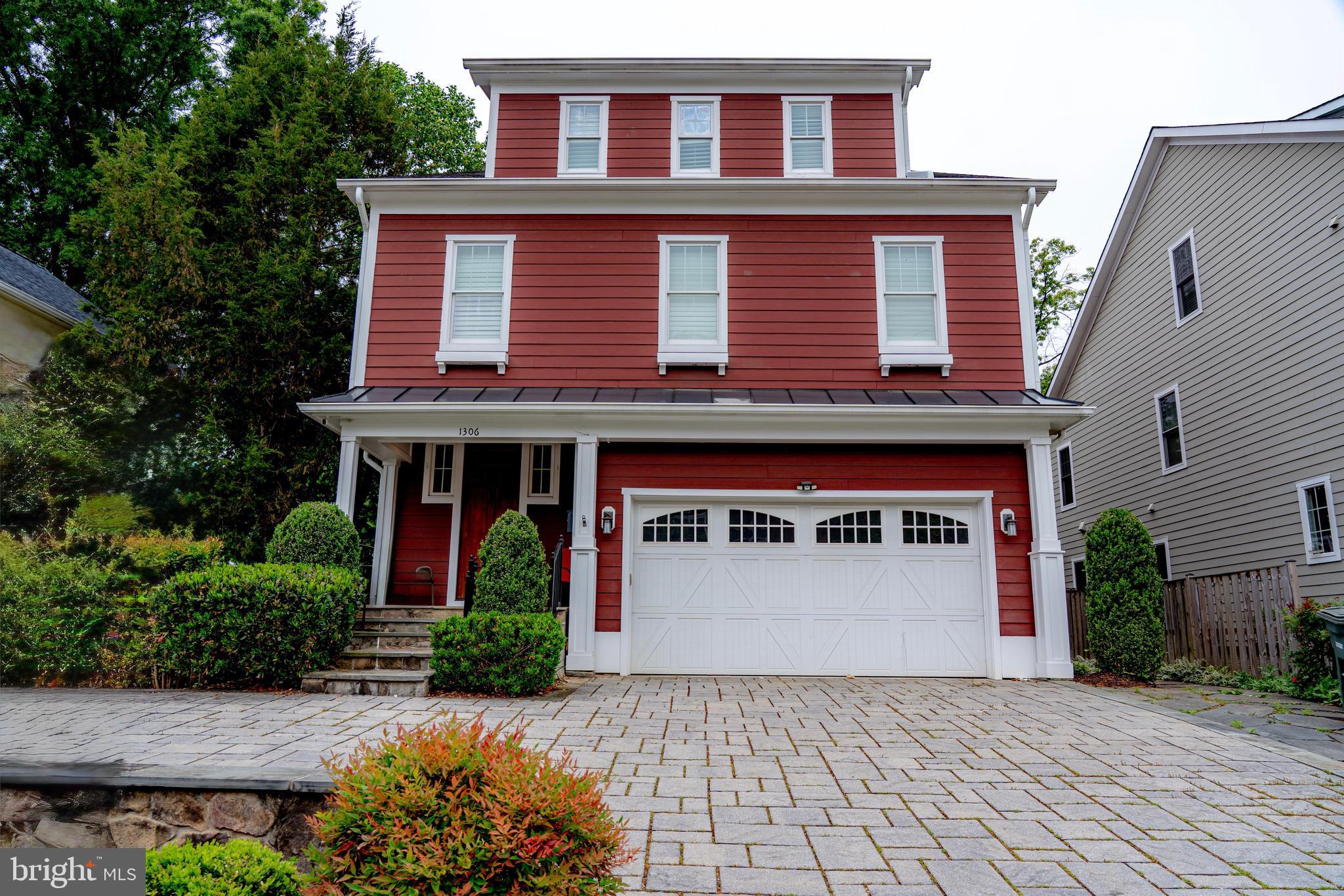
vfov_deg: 53.1
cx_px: 672
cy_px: 448
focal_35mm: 24
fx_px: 896
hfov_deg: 73.7
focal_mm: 24
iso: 100
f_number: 5.6
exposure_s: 1/125
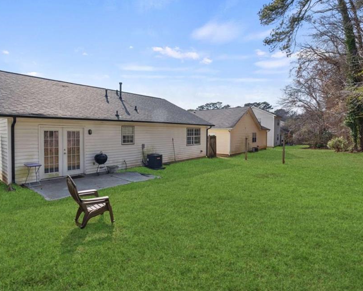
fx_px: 204
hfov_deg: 82.2
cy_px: 138
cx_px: 145
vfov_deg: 70.8
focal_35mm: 19
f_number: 10
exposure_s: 1/8
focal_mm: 16
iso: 200
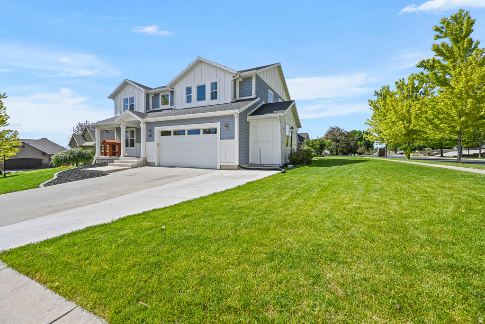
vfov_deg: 81.3
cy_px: 162
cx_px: 242
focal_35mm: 14
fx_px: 189
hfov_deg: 104.2
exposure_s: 1/640
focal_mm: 14
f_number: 6.3
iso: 160
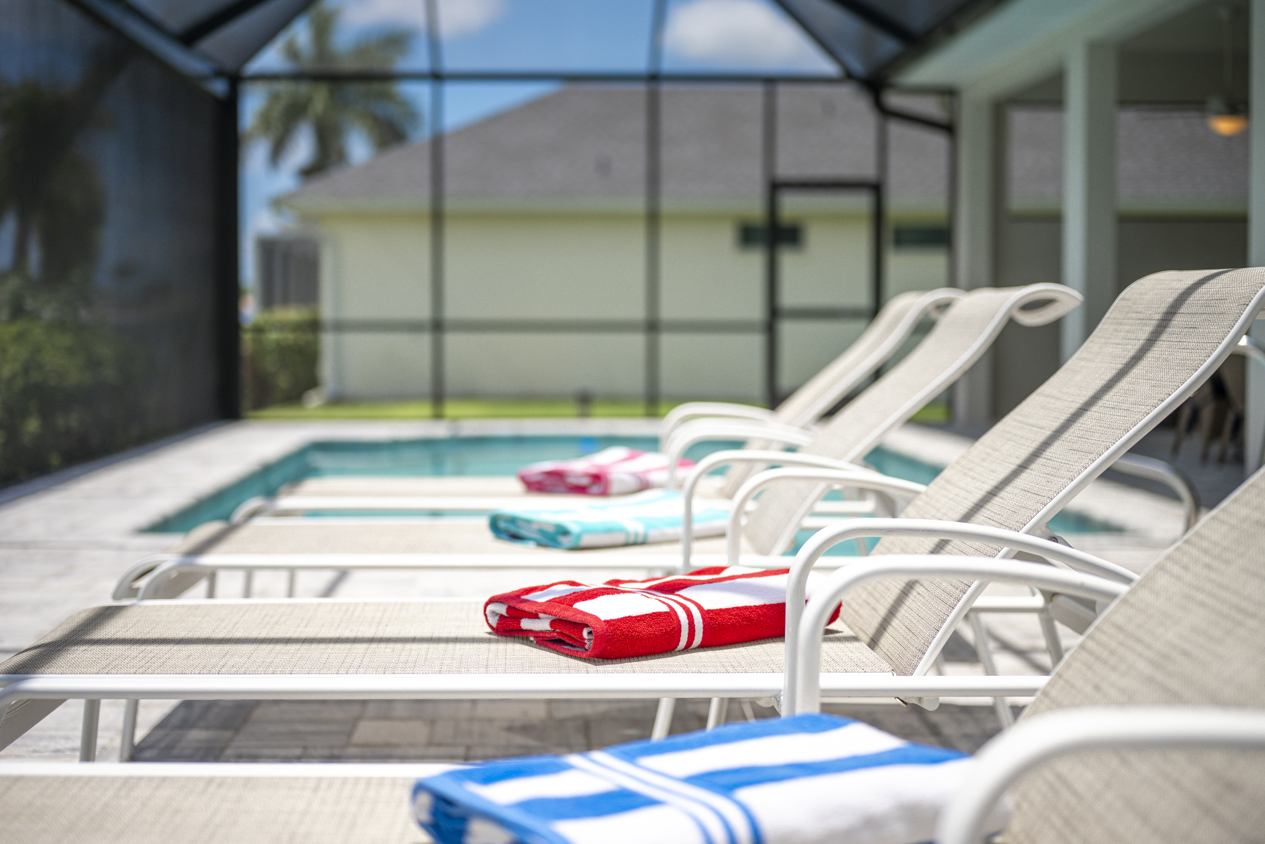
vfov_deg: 27.0
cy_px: 422
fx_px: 1757
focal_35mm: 50
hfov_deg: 39.6
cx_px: 632
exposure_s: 1/4000
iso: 100
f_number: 1.8
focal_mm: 50
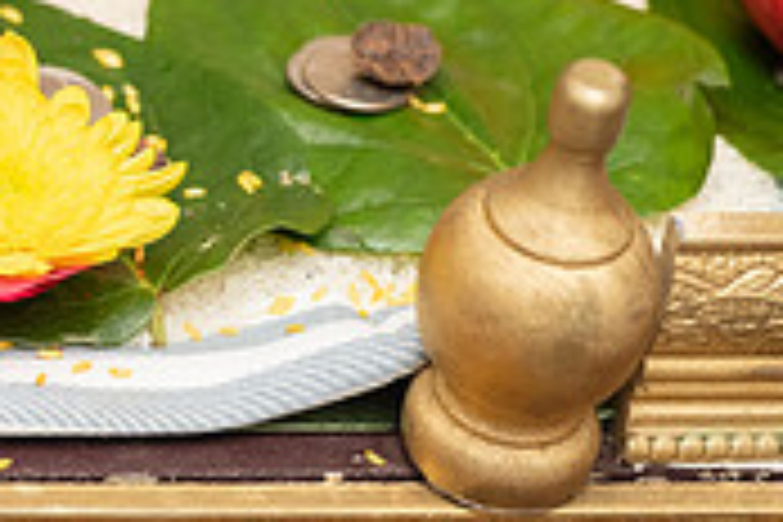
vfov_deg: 3.4
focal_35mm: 408
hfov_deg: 5.0
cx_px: -396
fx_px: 8873
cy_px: 277
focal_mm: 110
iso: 500
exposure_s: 1/200
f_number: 2.8
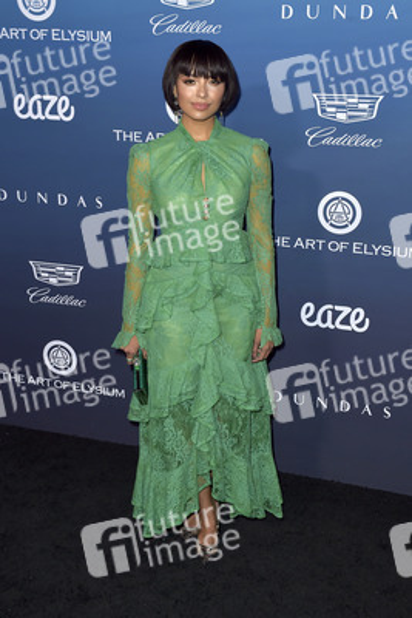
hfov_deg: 29.9
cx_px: 206
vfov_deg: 43.6
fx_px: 772
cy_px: 309
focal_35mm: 45
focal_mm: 45
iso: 250
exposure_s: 1/250
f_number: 5.6
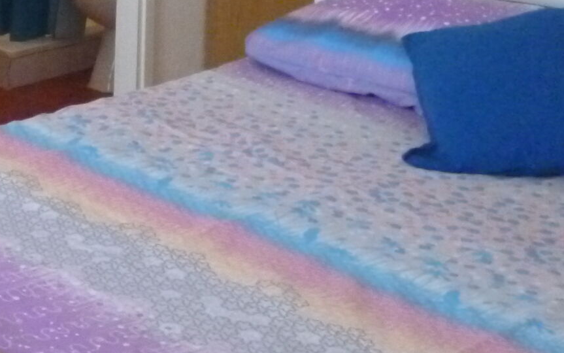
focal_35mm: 88
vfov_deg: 14.6
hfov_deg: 21.8
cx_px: -114
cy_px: -19
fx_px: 1353
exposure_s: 1/125
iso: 800
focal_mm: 5
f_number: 3.1
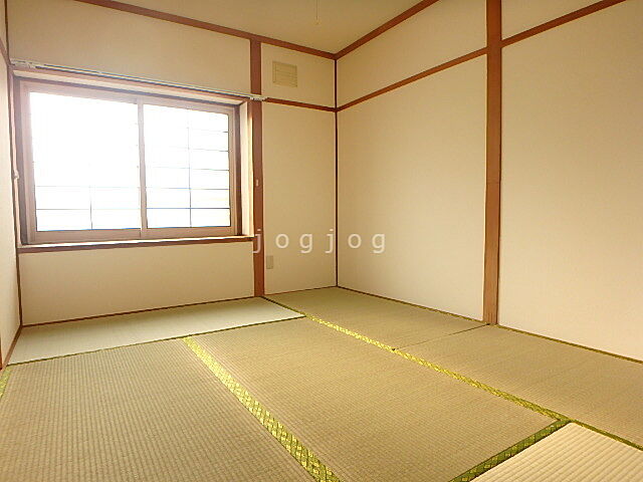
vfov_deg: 63.4
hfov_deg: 79.0
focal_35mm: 21
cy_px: 241
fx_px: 390
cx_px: 322
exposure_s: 1/60
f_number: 3.5
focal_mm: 3.7
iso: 160
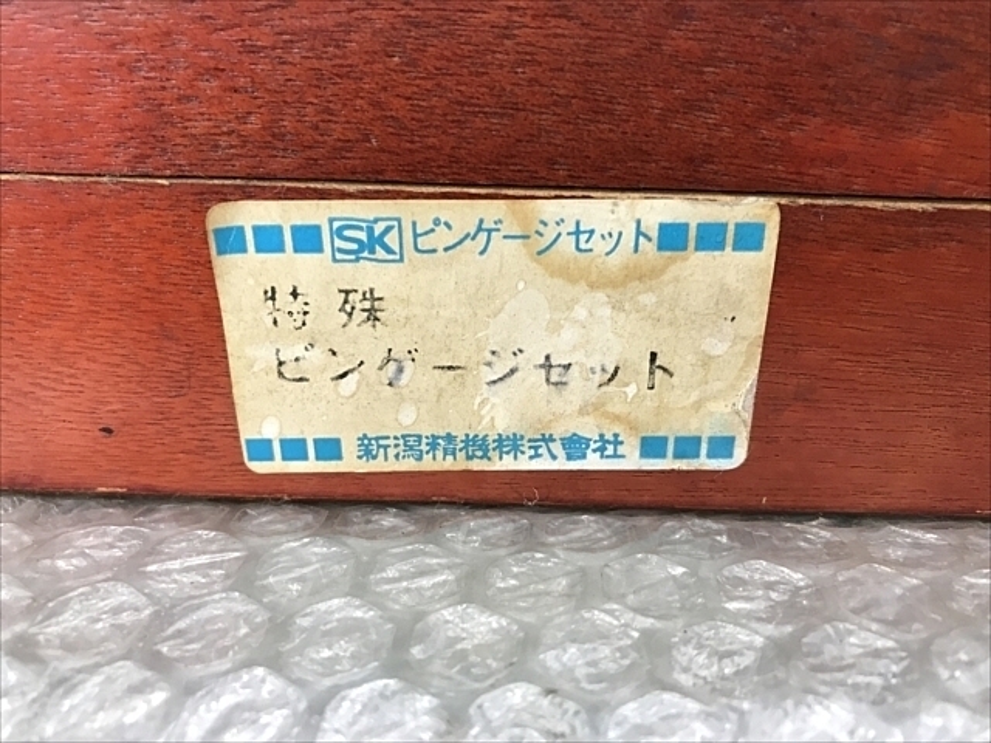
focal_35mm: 28
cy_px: 372
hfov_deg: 63.4
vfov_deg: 49.7
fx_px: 802
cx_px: 496
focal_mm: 3.99
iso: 40
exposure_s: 1/24
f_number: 1.8
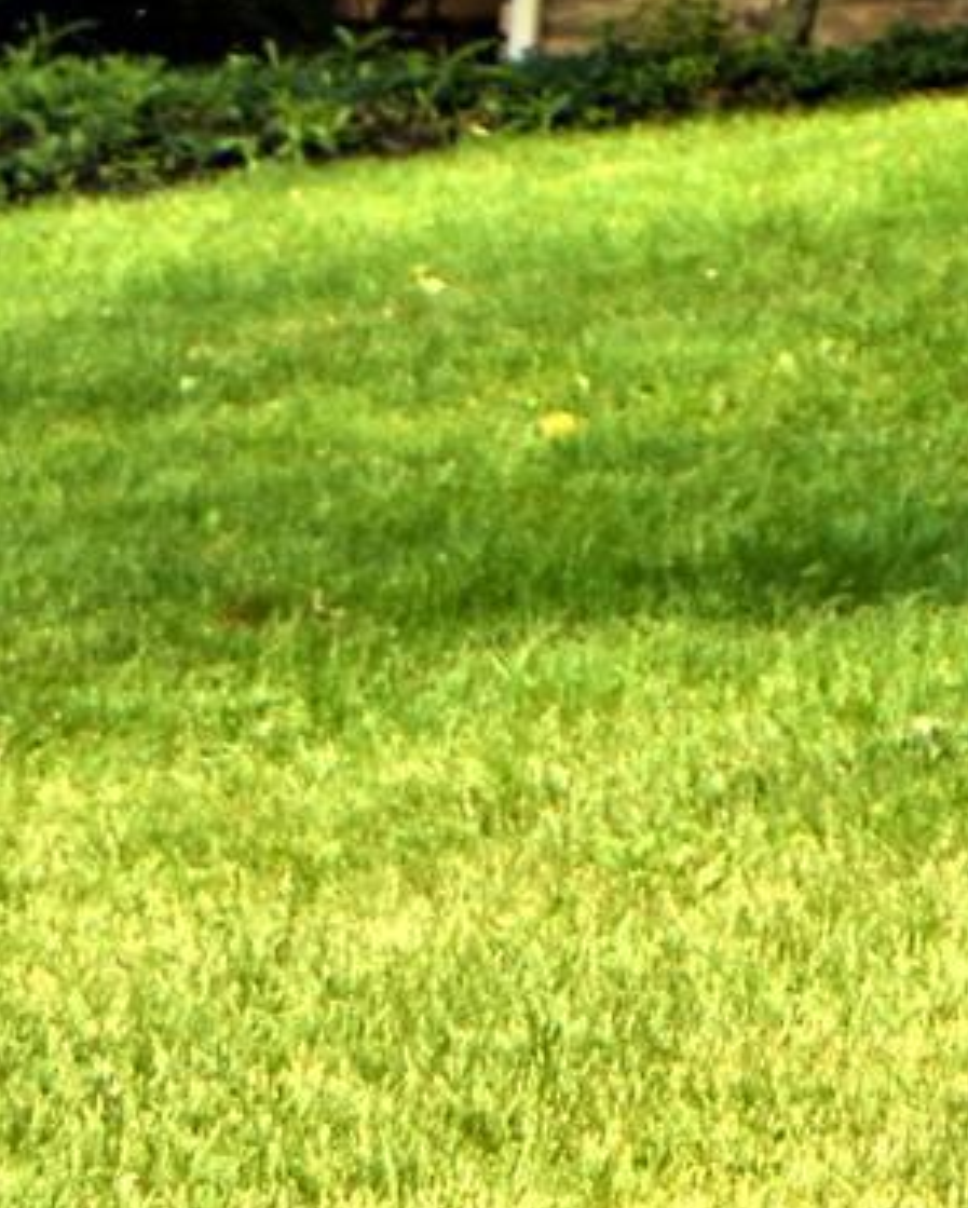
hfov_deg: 8.4
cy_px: -708
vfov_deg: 13.0
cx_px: 3309
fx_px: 4972
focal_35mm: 139
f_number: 4.5
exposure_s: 1/640
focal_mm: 18
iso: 250
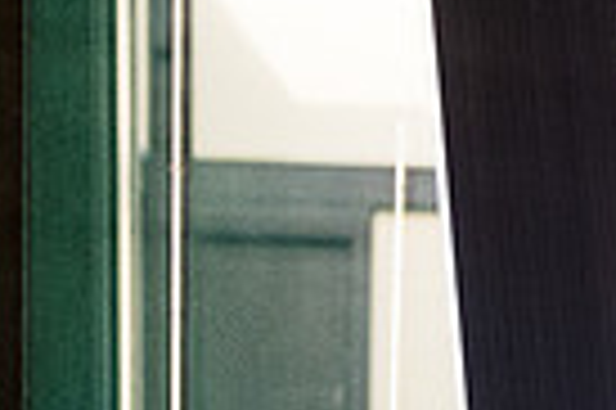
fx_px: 2700
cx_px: 1016
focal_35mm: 158
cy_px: 674
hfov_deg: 12.2
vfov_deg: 8.4
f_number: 3.2
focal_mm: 24.3
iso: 800
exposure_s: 1/100
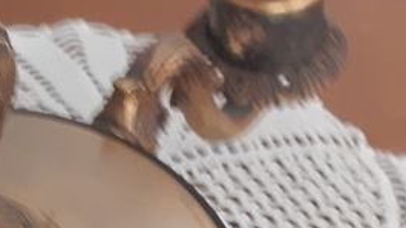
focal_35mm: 111
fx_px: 1195
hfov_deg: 18.8
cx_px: -3
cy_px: 96
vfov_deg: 10.9
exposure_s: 1/25
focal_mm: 3.6
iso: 250
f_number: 1.9
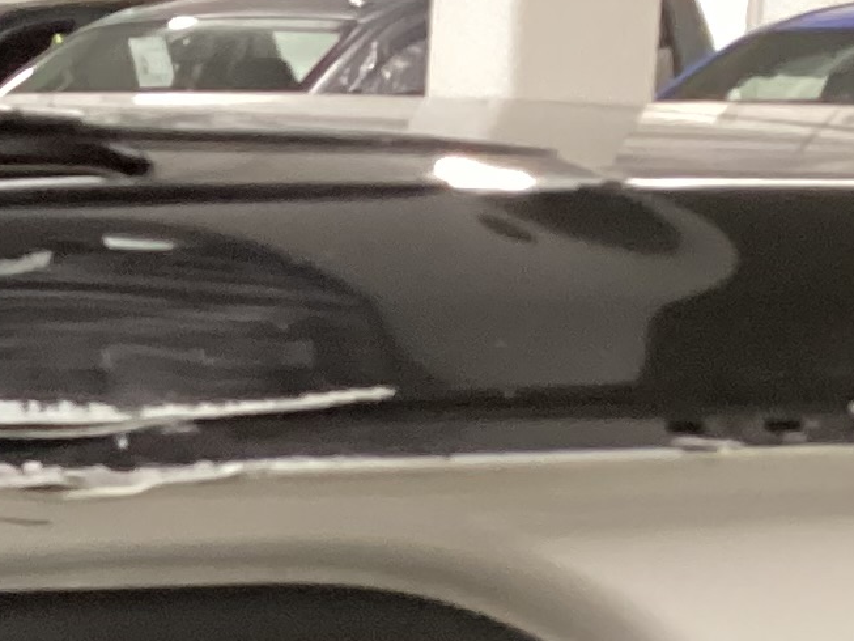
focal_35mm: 155
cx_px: -1250
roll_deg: +1.5
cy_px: 955
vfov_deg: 9.3
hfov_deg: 10.7
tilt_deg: -14.5
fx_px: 3825
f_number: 2.4
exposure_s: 1/33
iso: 320
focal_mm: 3.3
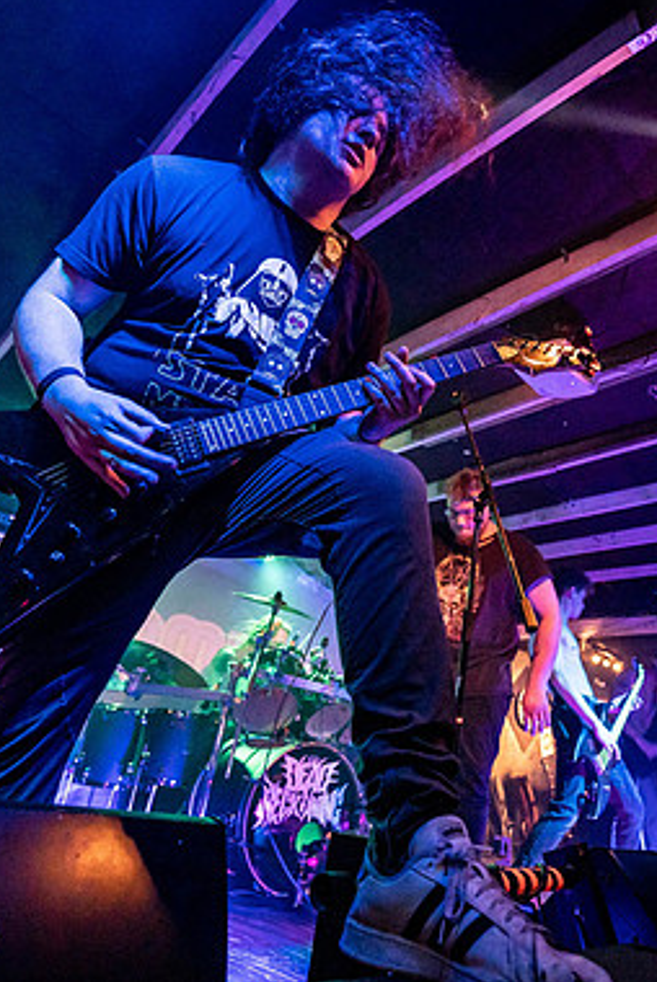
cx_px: 422
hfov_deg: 56.4
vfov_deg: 78.5
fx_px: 601
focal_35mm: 22
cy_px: 472
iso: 3200
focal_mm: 14
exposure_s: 1/250
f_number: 2.8
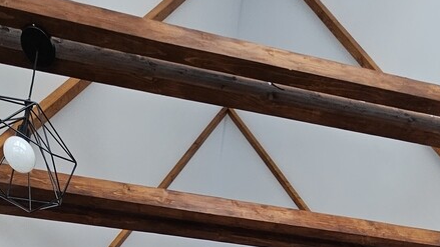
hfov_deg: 59.4
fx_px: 385
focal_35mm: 33
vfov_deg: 19.0
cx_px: 240
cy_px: 501
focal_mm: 2.2
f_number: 2.2
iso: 160
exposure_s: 1/100
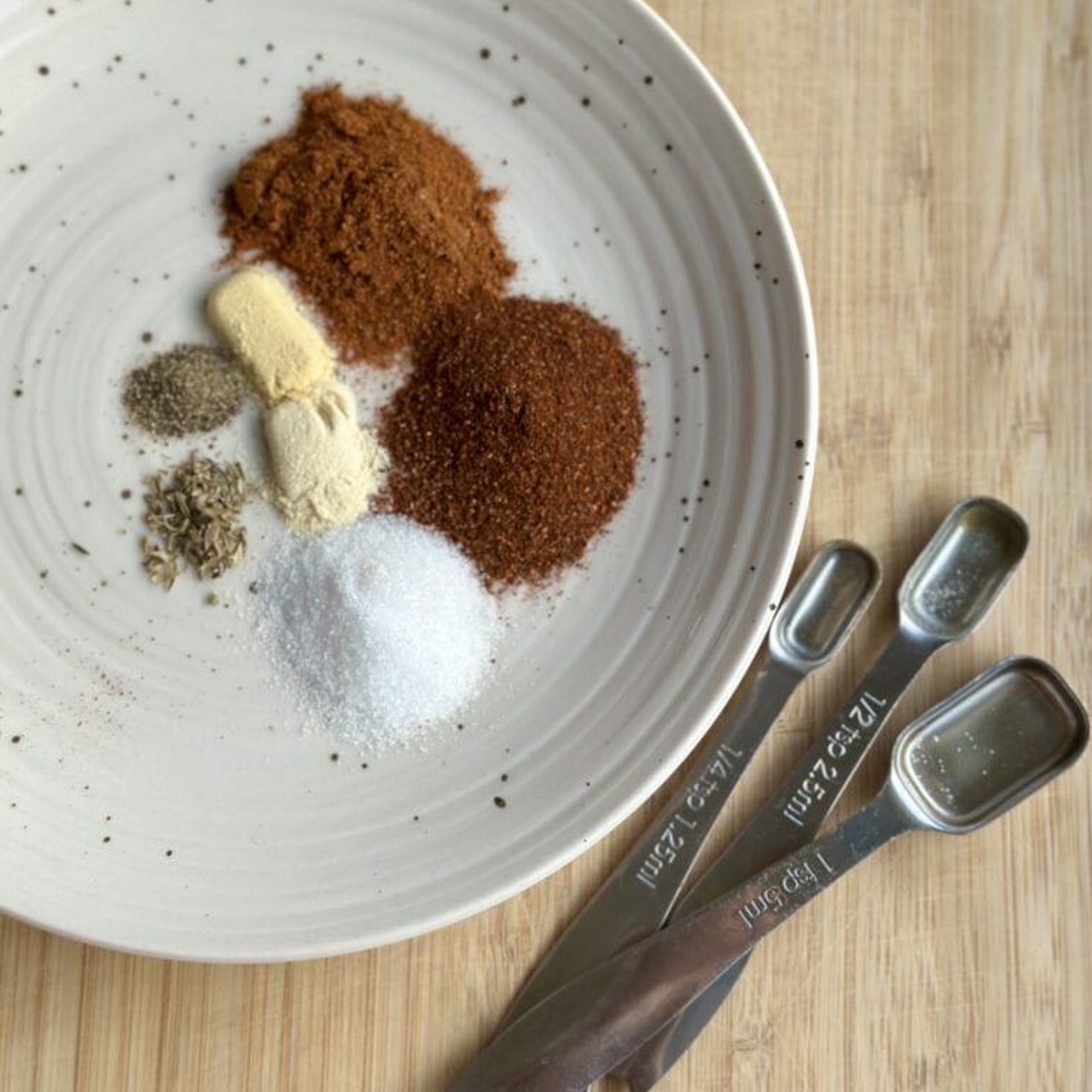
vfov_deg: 30.0
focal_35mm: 57
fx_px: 2034
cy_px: 474
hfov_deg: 30.0
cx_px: 546
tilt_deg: -80.6
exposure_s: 1/332
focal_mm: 6.86
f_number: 1.78
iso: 80
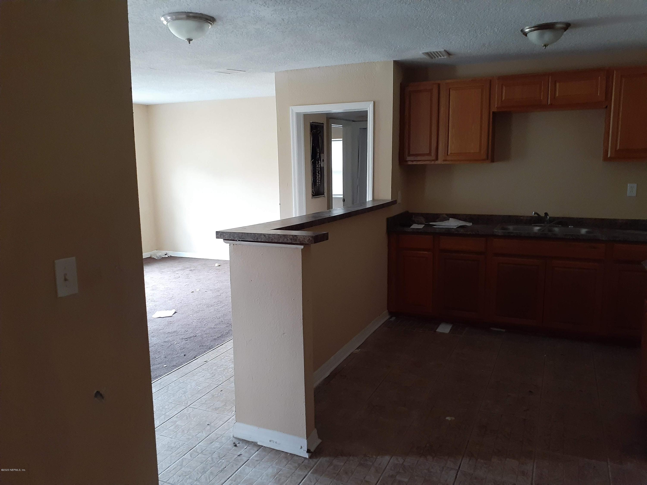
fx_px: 505
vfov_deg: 51.4
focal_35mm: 27
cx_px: 324
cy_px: 242
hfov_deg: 65.3
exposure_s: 1/24
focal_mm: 3.6
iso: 320
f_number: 1.9
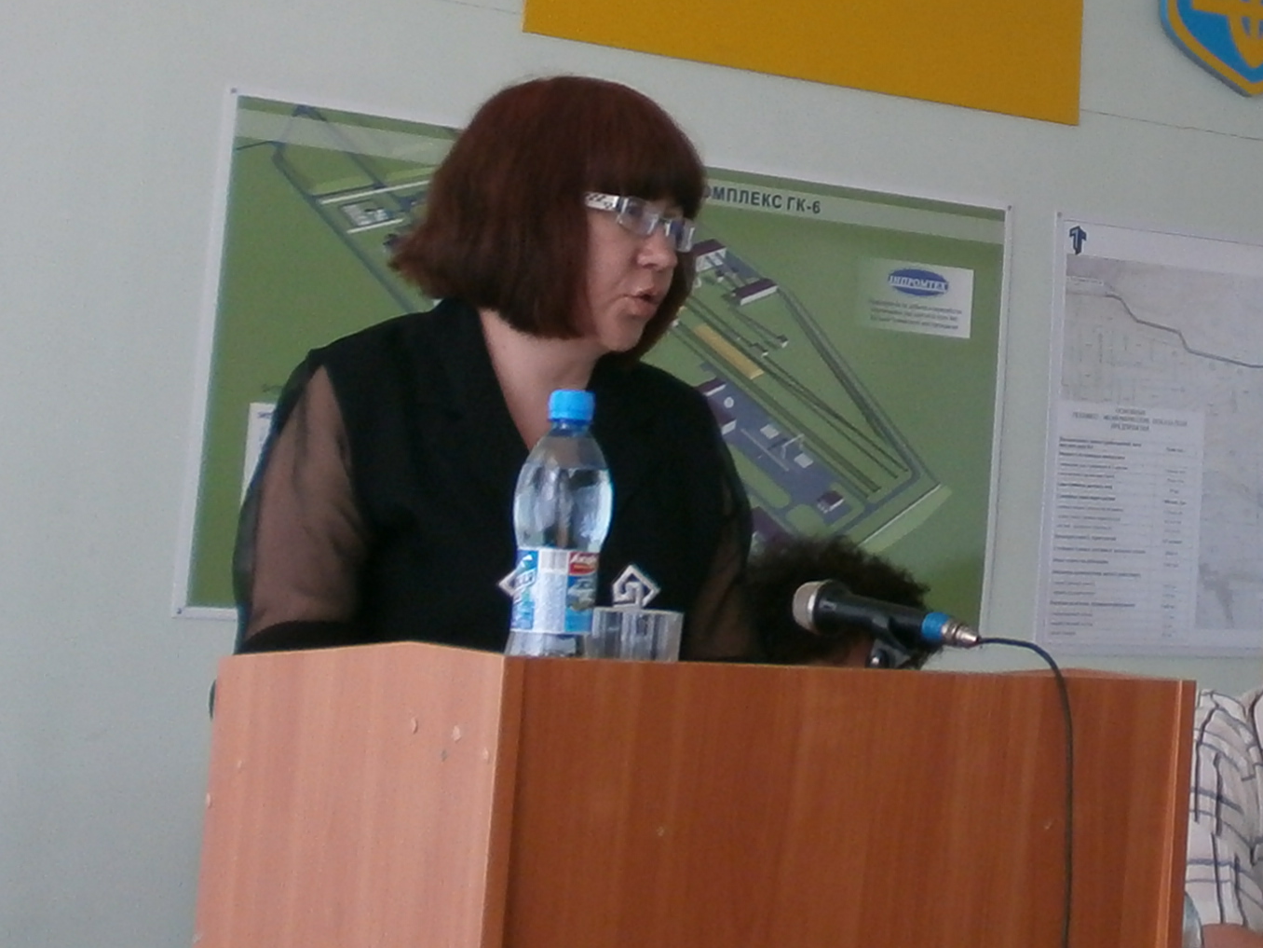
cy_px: 137
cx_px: 1118
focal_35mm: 79
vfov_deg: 18.4
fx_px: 2882
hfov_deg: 24.1
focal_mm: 4.8
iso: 100
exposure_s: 1/60
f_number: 2.9
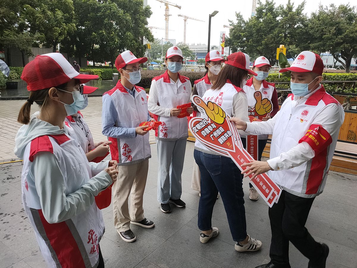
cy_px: 134
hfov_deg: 65.3
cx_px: 178
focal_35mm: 27
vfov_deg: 51.4
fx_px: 278
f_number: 1.7
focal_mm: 4.77
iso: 112
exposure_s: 1/160
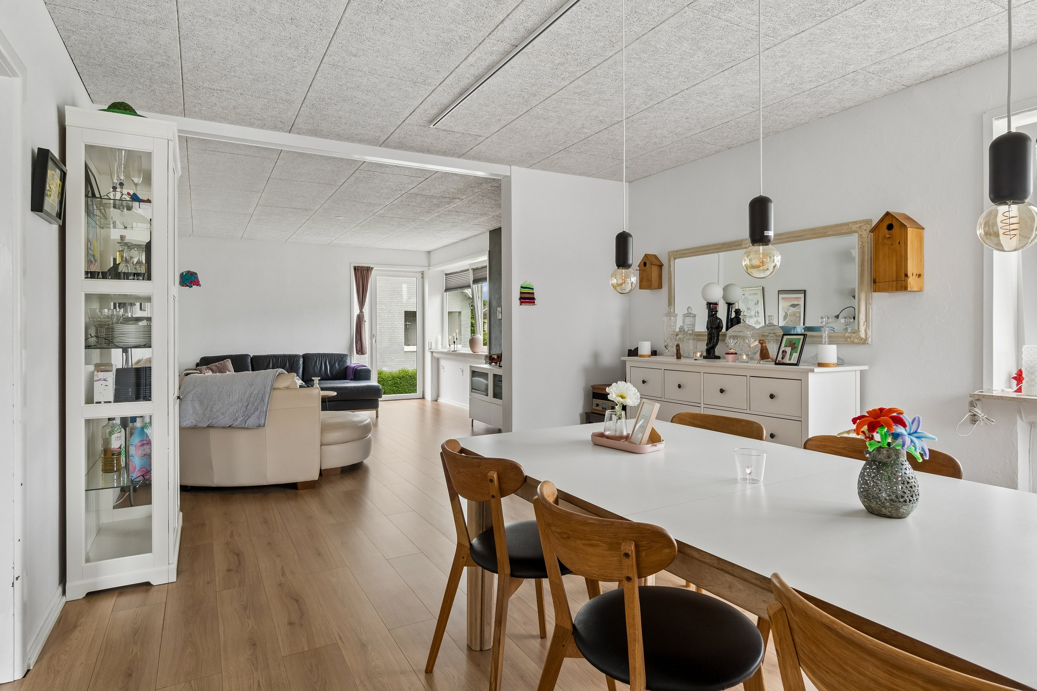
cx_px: 518
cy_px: 346
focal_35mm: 20
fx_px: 562
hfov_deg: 85.4
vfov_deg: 63.2
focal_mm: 13
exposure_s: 1/10
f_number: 8
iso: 200
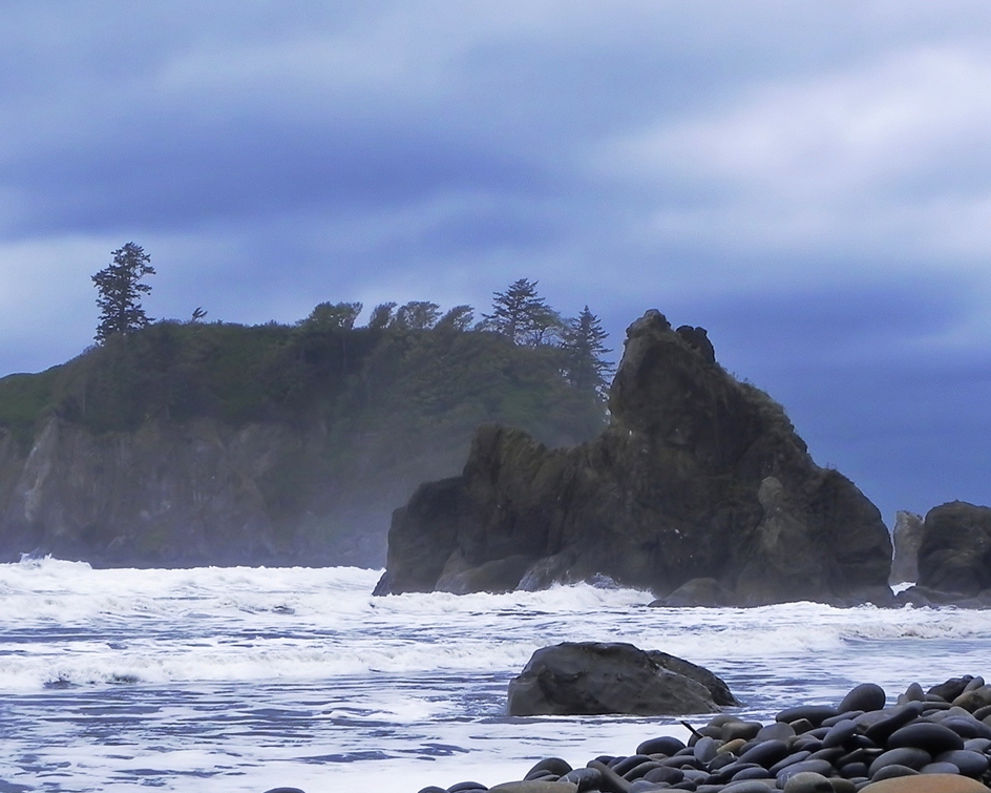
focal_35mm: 96
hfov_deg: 20.0
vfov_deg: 16.0
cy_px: 489
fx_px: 2815
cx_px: 564
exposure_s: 1/342
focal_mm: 10.3
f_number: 7.1
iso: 160
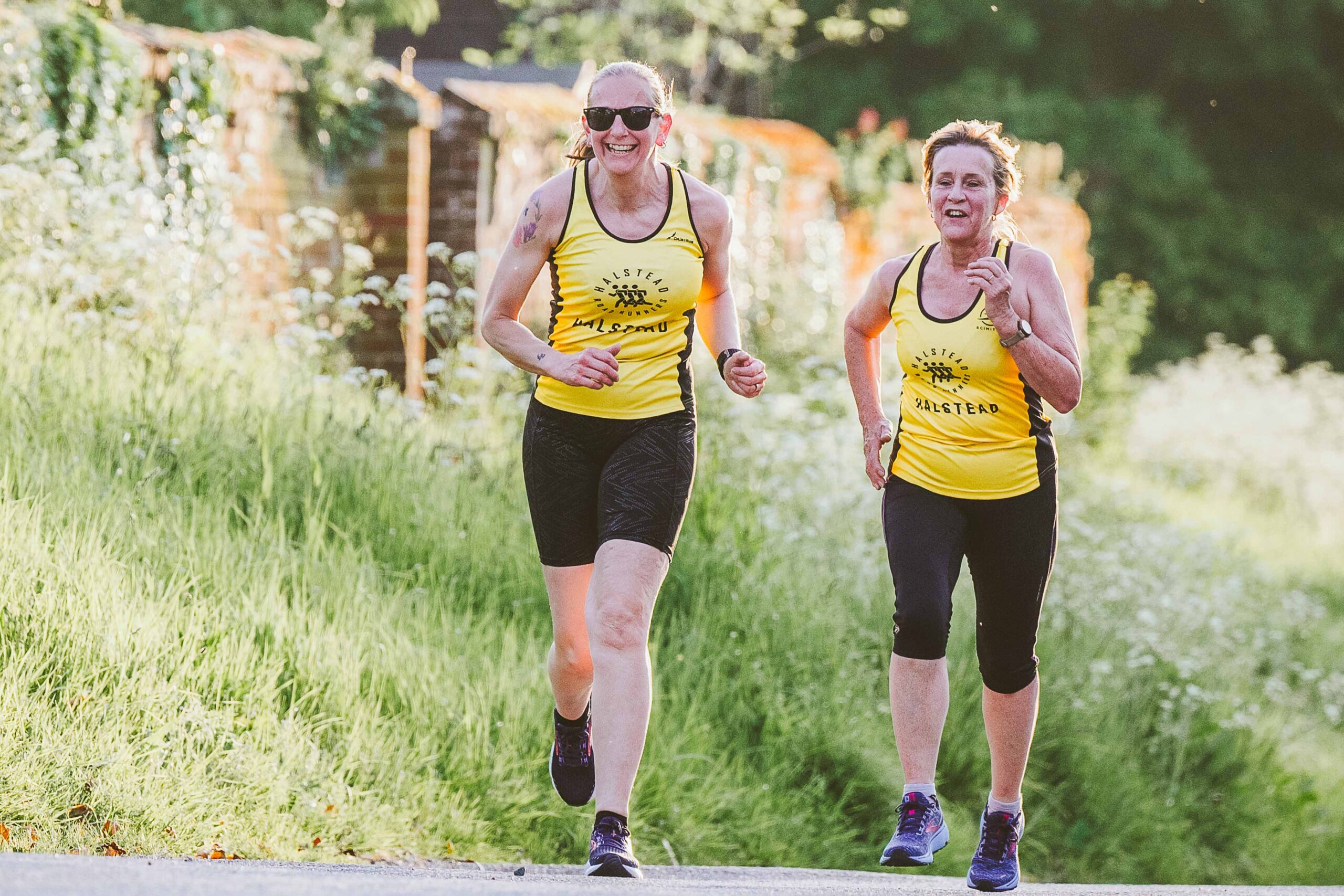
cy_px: 448
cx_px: 672
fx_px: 11200
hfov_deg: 6.9
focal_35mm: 300
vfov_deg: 4.6
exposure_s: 1/1250
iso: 500
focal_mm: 200
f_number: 3.5
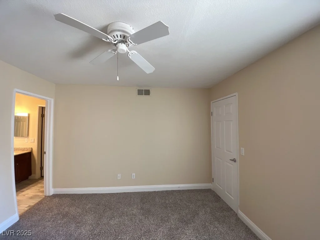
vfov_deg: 89.9
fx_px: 120
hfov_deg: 106.2
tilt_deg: +1.6
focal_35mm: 13
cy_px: 120
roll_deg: -0.1
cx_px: 160
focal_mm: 1.54
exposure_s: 1/30
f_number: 2.4
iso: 125
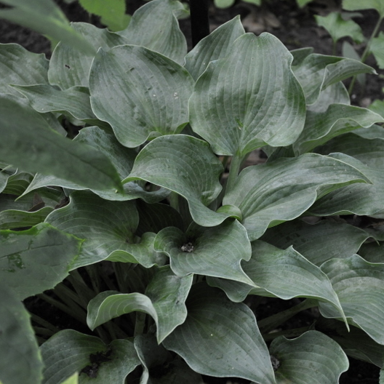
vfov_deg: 15.6
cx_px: 229
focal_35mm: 112
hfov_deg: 15.5
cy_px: 191
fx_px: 1406
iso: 900
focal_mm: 58
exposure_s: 1/125
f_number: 5
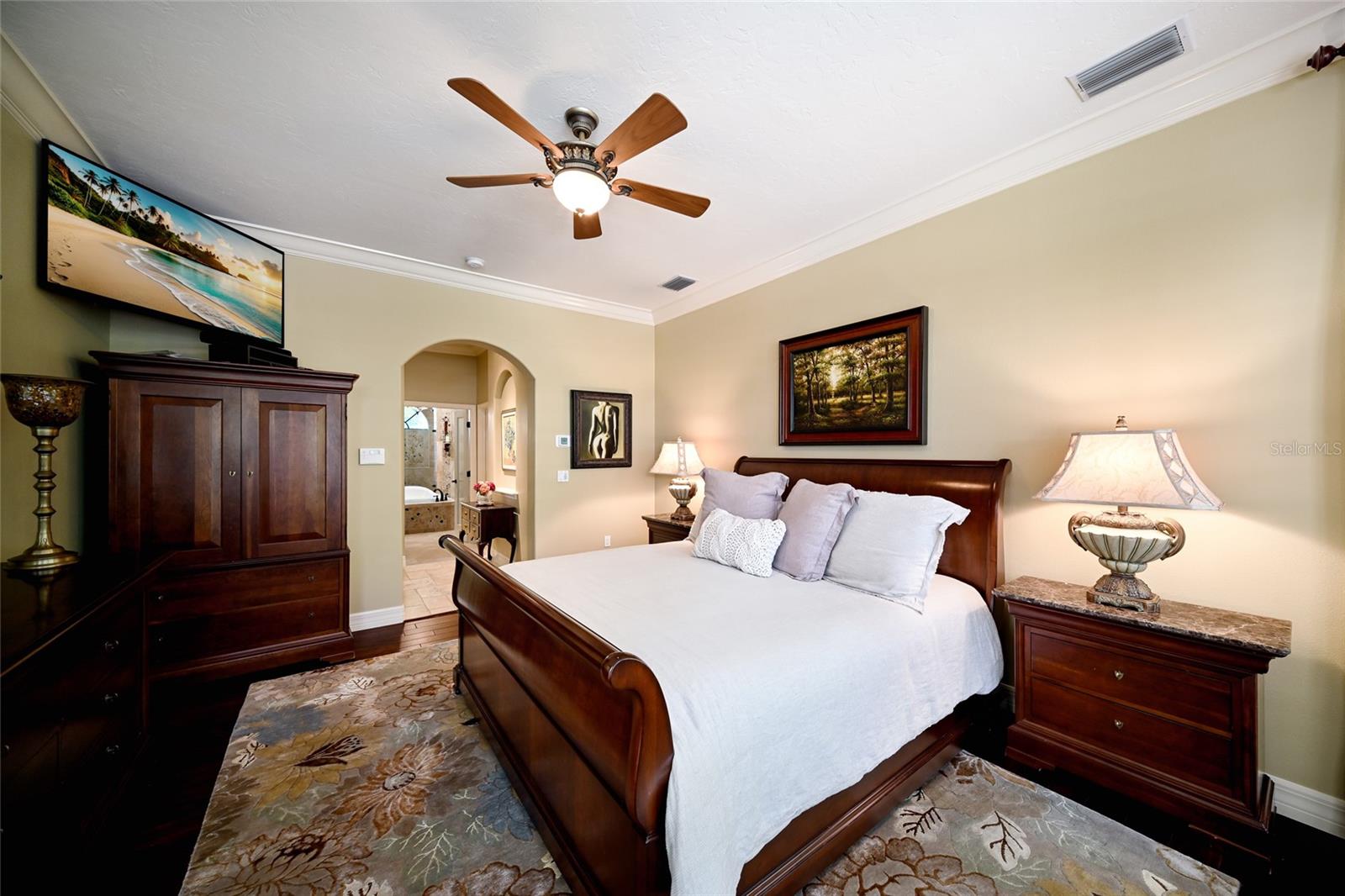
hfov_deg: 112.6
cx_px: 672
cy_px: 448
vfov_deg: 90.0
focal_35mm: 12
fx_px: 448
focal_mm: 12
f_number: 8
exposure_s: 1/2
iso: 800
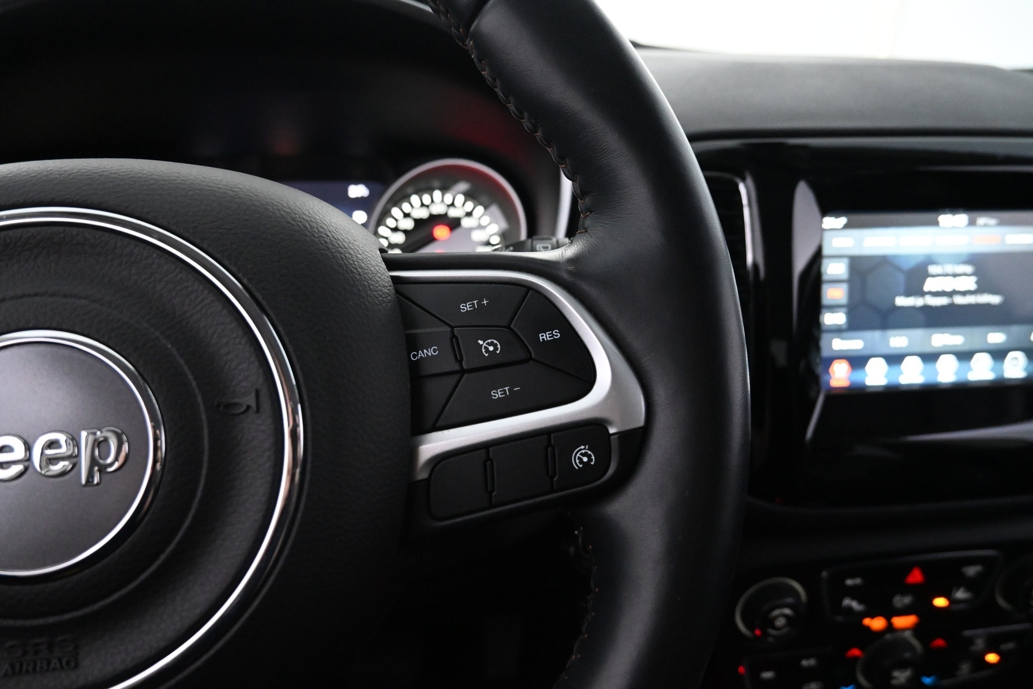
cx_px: 516
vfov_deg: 53.1
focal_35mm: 24
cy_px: 344
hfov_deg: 73.7
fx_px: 689
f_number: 4.5
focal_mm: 16
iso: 4000
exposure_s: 1/80
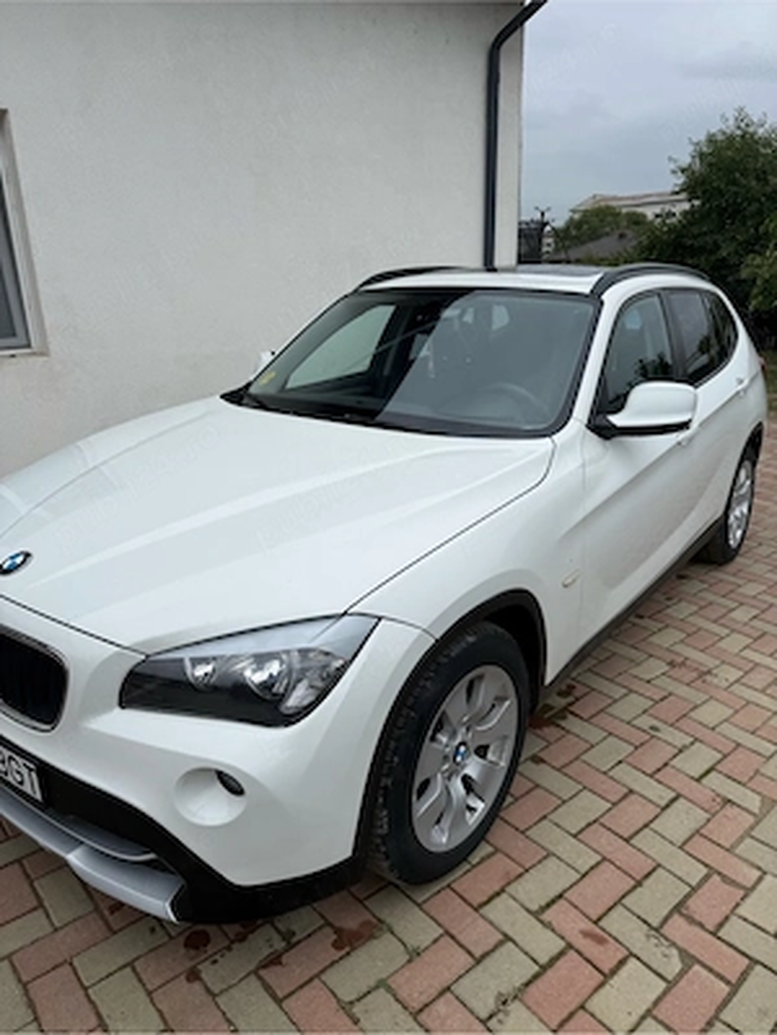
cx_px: 388
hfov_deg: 56.8
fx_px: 718
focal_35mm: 24
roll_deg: +0.9
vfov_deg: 71.6
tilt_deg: -18.1
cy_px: 518
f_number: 1.78
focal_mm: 6.76
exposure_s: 1/3425
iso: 80
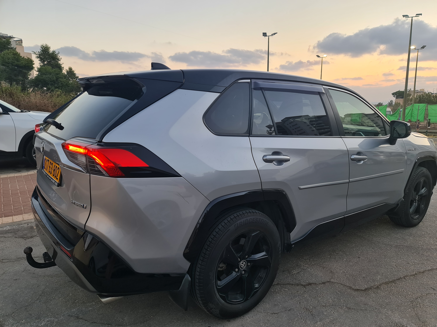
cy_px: 164
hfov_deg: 69.4
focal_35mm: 25
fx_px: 316
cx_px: 218
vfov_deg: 54.9
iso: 50
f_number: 1.8
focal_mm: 7
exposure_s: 1/100
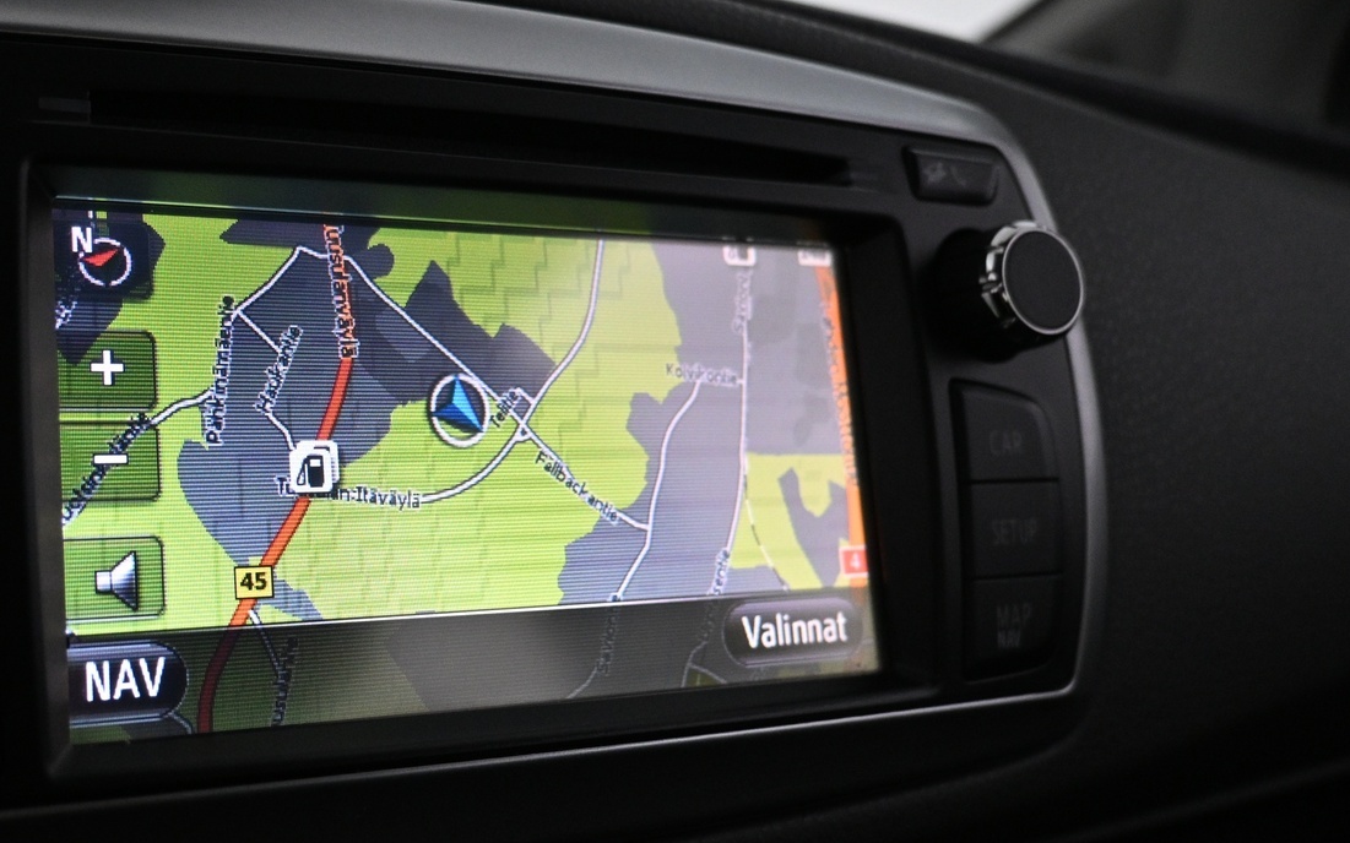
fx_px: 1324
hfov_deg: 52.1
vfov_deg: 35.3
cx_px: 365
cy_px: 436
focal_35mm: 36
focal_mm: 16
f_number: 3.5
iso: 1600
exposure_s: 1/160
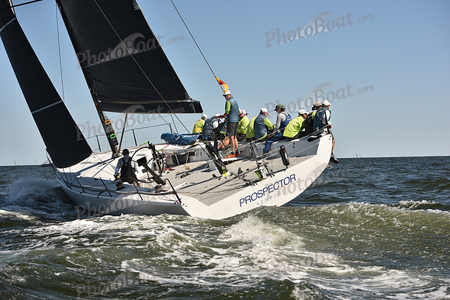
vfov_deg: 19.5
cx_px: 225
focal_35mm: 70
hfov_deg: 28.8
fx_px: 875
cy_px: 150
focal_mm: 70
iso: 250
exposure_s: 1/800
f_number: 5.6
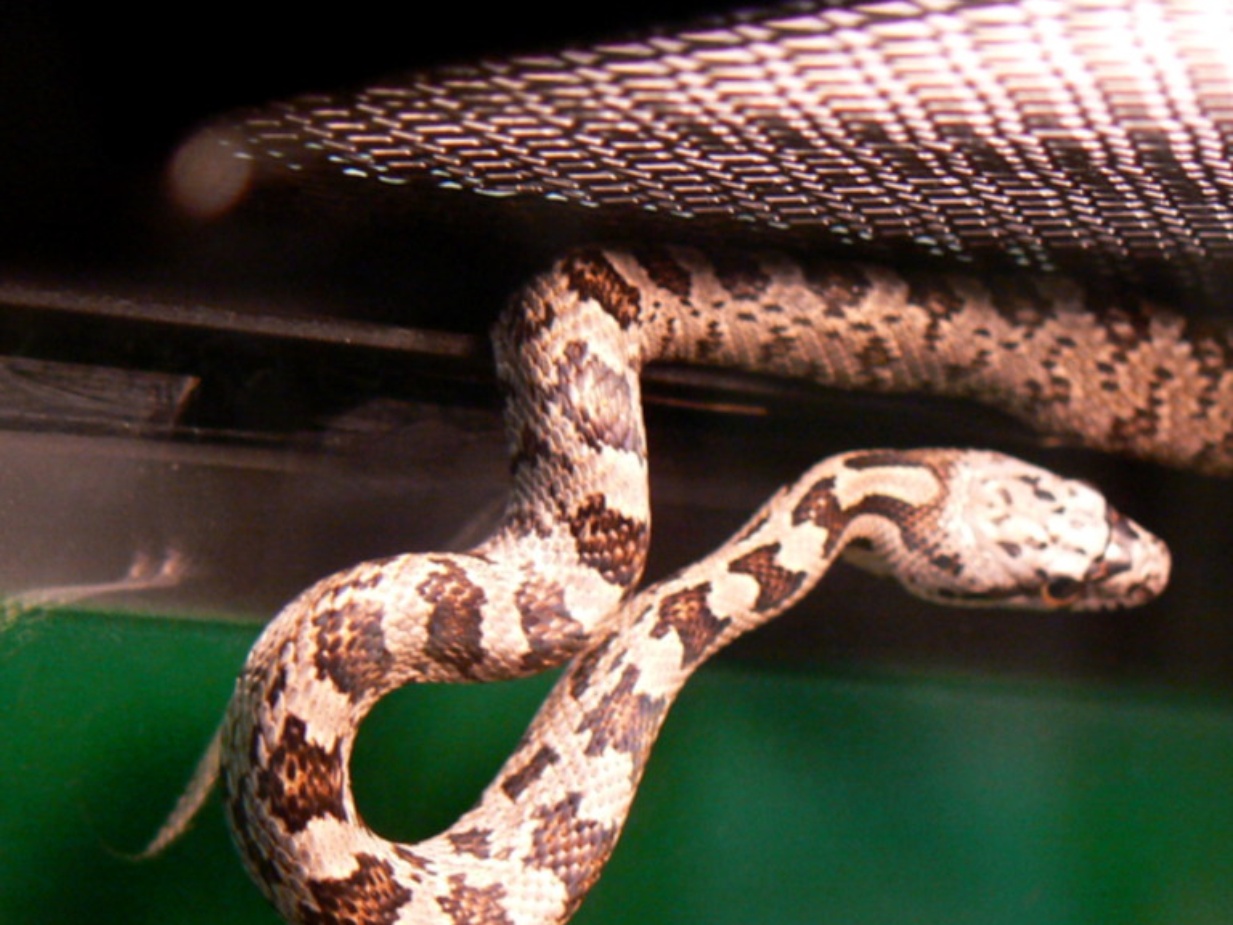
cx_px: 629
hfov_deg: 11.3
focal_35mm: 175
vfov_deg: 8.5
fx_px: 6233
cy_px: 699
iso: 200
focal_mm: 18.6
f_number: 3.2
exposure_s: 1/20
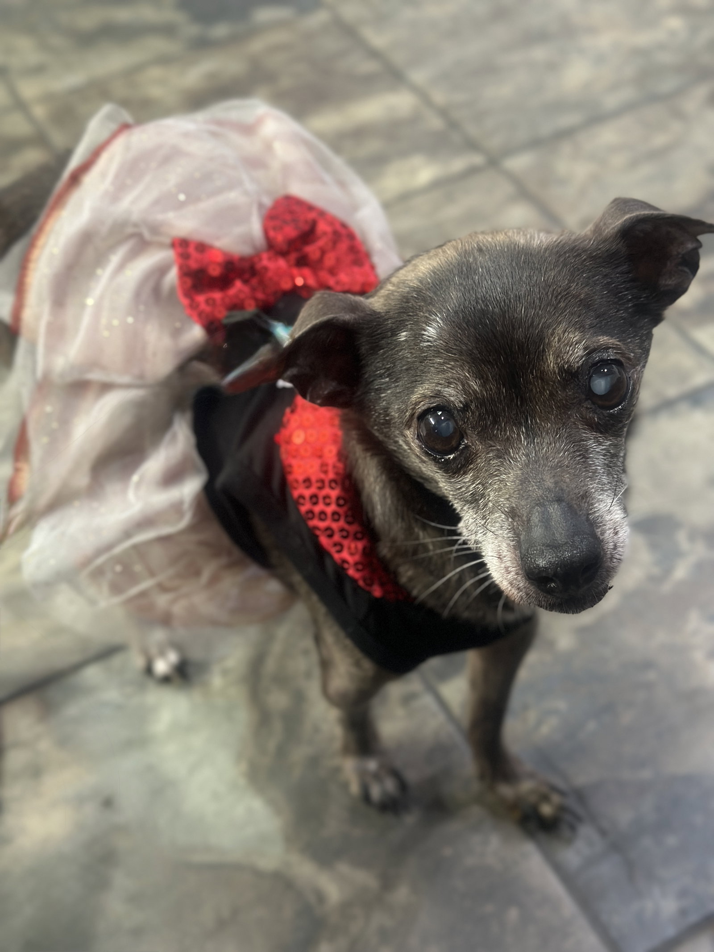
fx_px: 1320
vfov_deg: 39.7
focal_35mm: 48
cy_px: 476
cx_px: 357
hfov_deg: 30.3
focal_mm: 6.86
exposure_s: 1/40
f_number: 1.78
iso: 250
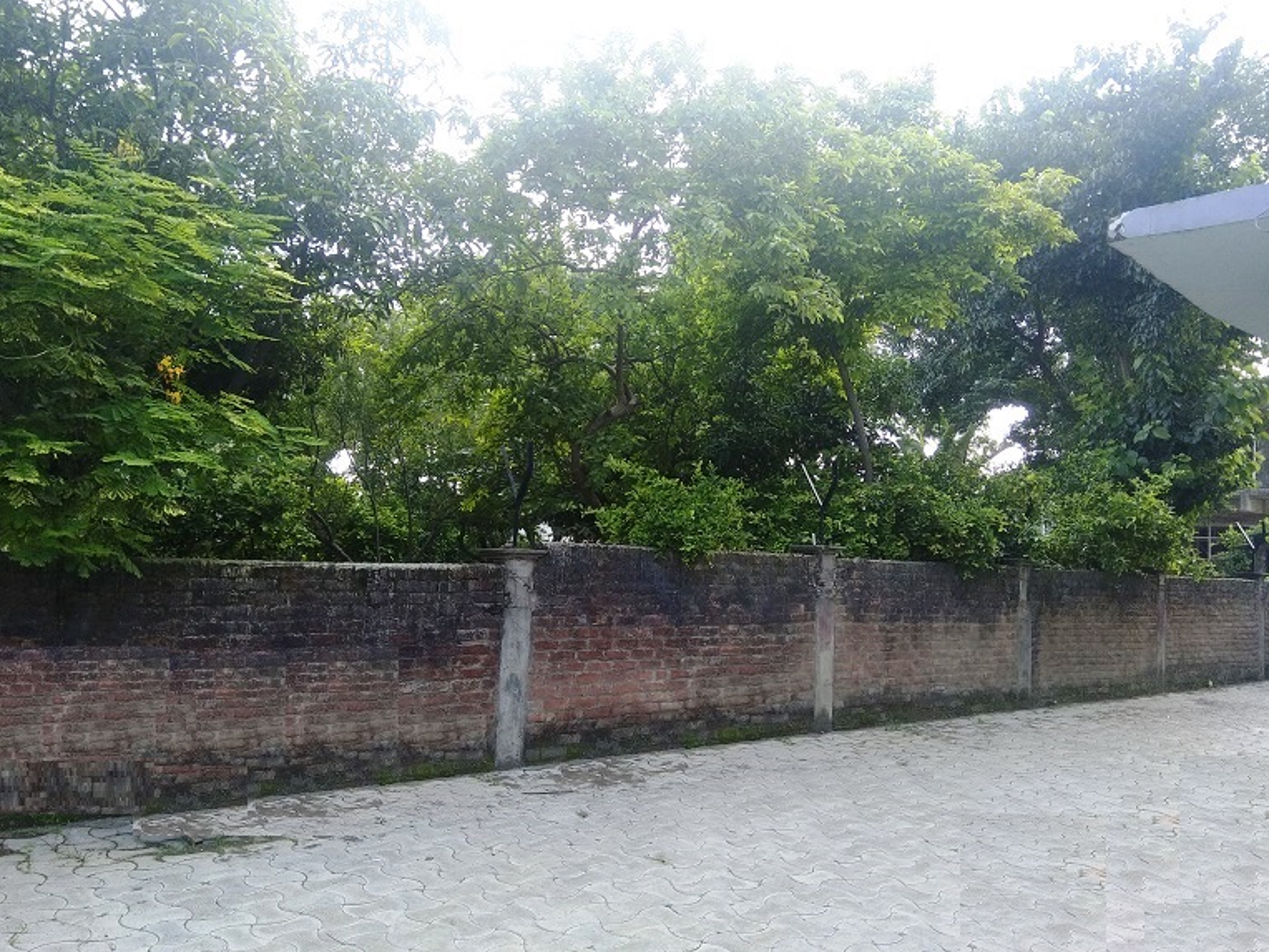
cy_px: 459
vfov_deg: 61.1
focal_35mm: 22
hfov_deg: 76.4
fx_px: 807
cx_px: 621
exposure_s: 1/222
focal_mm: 3.57
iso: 100
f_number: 2
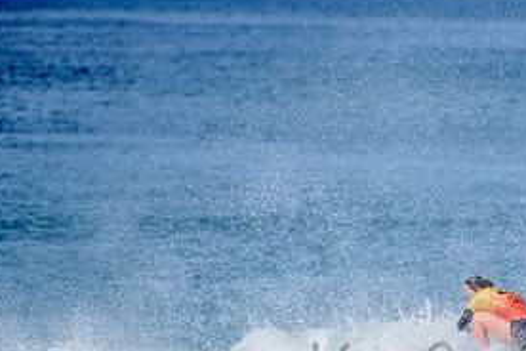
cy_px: 356
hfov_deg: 2.0
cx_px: 509
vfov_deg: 1.3
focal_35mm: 1050
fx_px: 15340
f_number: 6.3
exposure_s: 1/2500
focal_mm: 500
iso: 250
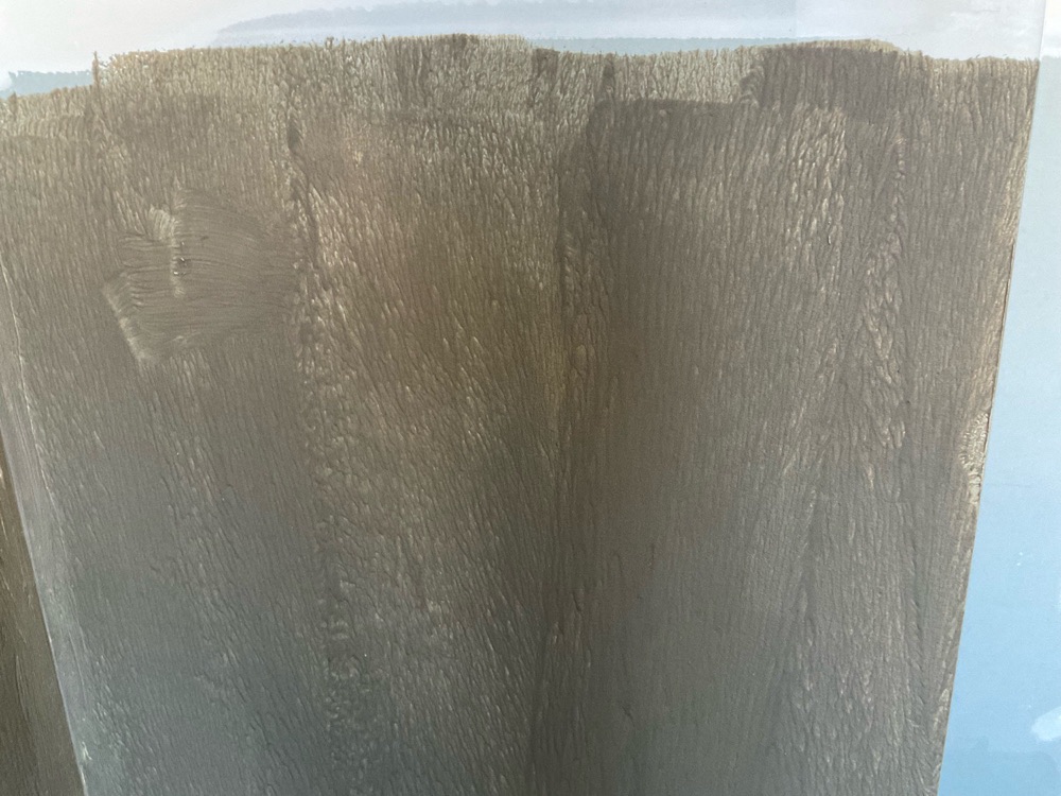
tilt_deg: -18.5
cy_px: 398
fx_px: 889
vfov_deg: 48.2
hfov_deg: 61.7
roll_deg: +2.2
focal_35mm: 29
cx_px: 530
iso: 160
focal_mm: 3
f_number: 1.8
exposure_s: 1/60
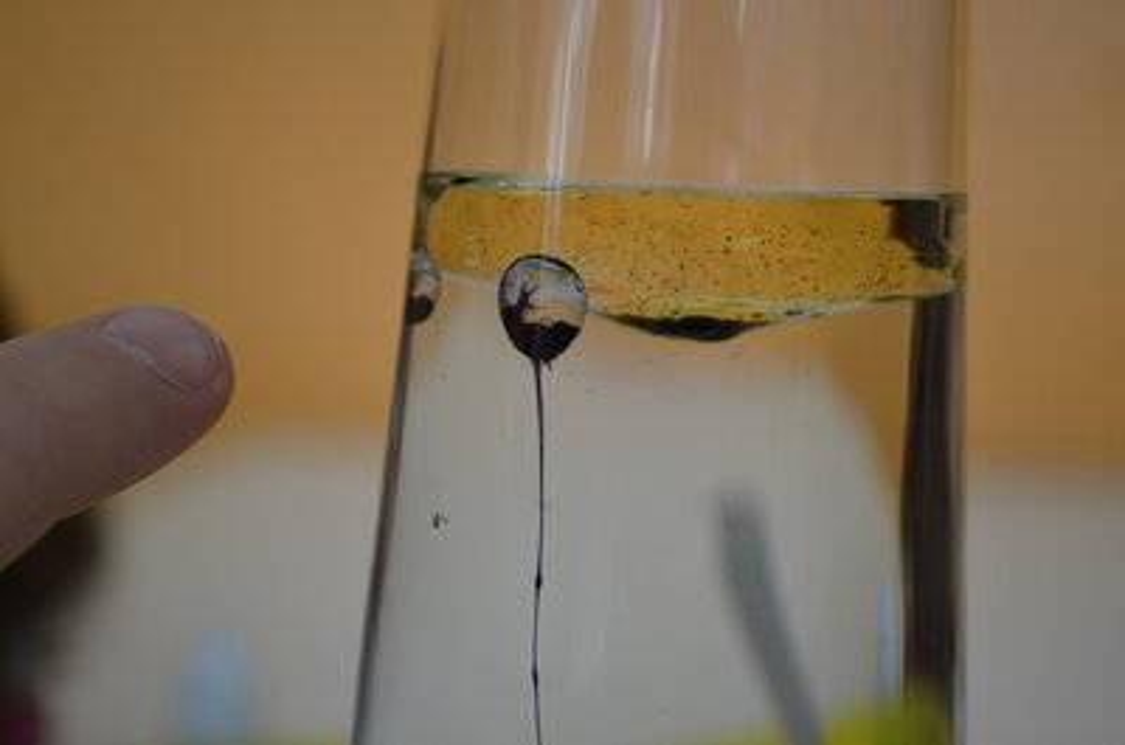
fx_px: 2573
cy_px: 372
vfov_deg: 16.5
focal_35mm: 82
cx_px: 562
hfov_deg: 24.7
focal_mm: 55
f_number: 5.6
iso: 640
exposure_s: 1/60
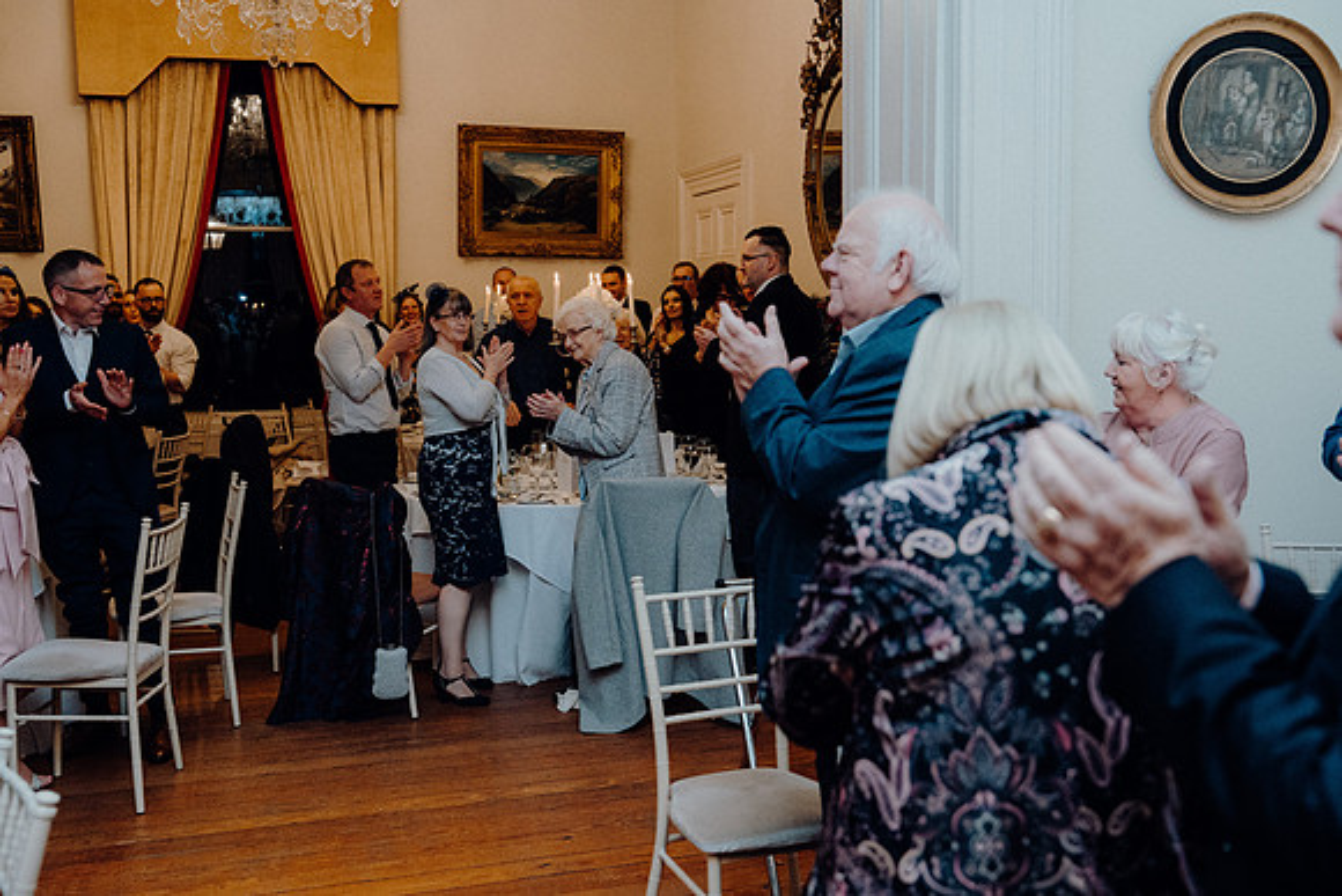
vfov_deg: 36.0
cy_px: 448
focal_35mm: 37
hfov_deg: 51.9
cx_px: 671
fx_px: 1380
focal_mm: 37
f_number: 3.5
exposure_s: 1/160
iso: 2500
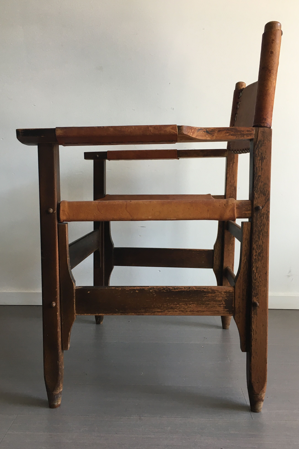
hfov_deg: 42.3
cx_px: 144
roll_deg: -0.9
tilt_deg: -6.9
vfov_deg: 60.3
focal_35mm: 31
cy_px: 223
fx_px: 386
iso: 32
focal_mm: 4.15
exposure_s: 1/33
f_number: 2.2
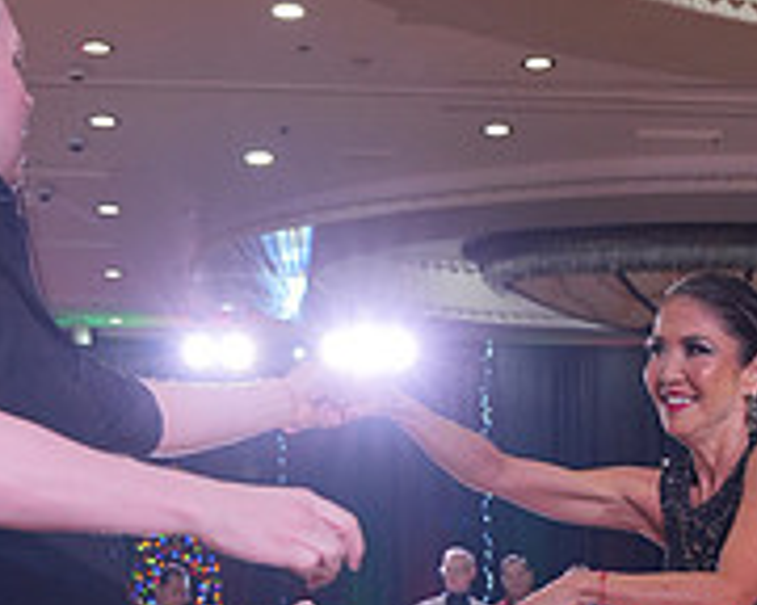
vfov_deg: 14.8
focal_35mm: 100
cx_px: 599
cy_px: 773
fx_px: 2240
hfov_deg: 19.0
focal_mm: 33
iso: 1250
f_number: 4
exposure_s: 1/400
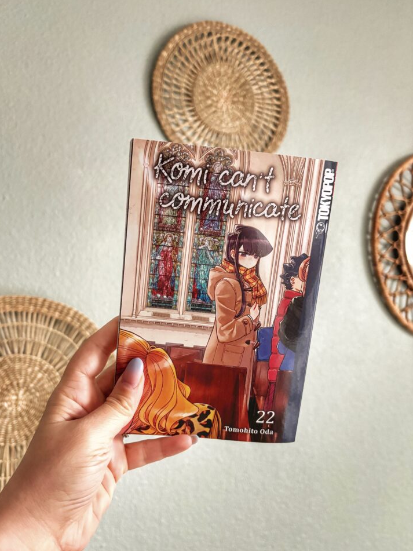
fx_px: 446
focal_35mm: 28
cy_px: 273
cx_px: 192
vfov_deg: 63.4
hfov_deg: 49.7
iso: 500
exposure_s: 1/50
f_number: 1.6
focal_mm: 5.96
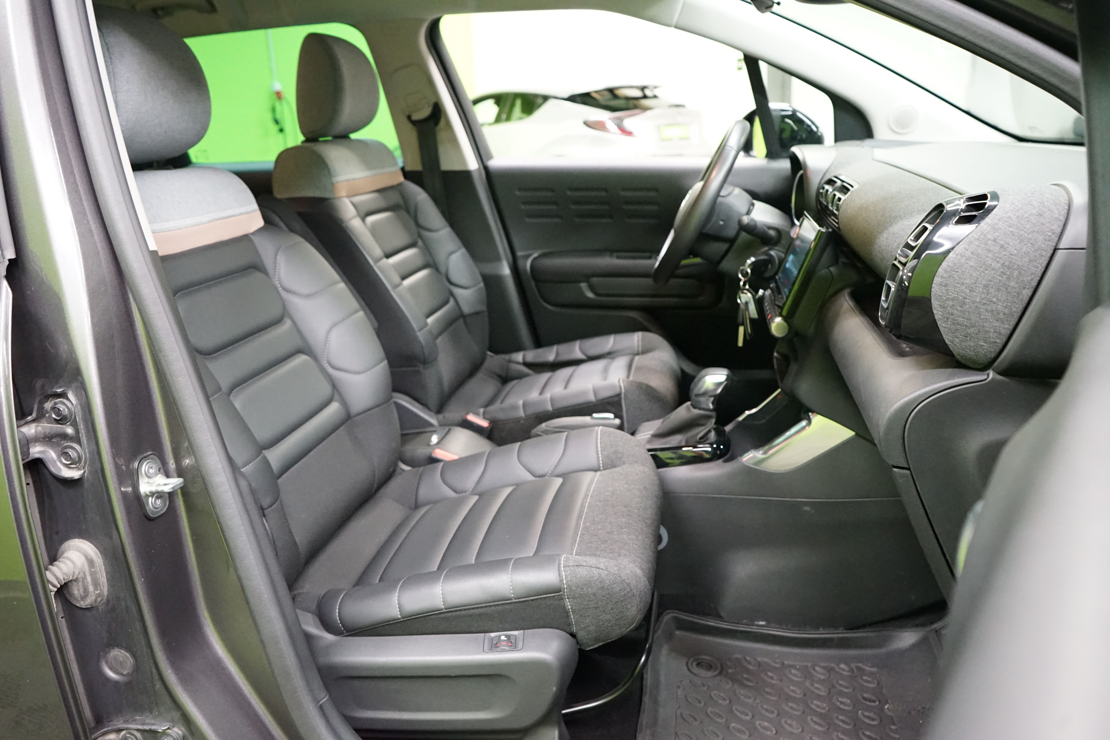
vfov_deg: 46.4
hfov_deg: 65.5
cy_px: 370
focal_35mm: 28
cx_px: 555
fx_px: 863
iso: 6400
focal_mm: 28
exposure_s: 1/50
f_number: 5
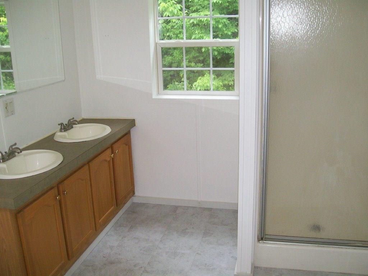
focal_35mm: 36
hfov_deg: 51.4
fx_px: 383
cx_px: 184
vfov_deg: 39.7
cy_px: 138
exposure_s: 1/64
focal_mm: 6
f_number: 2.7
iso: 140
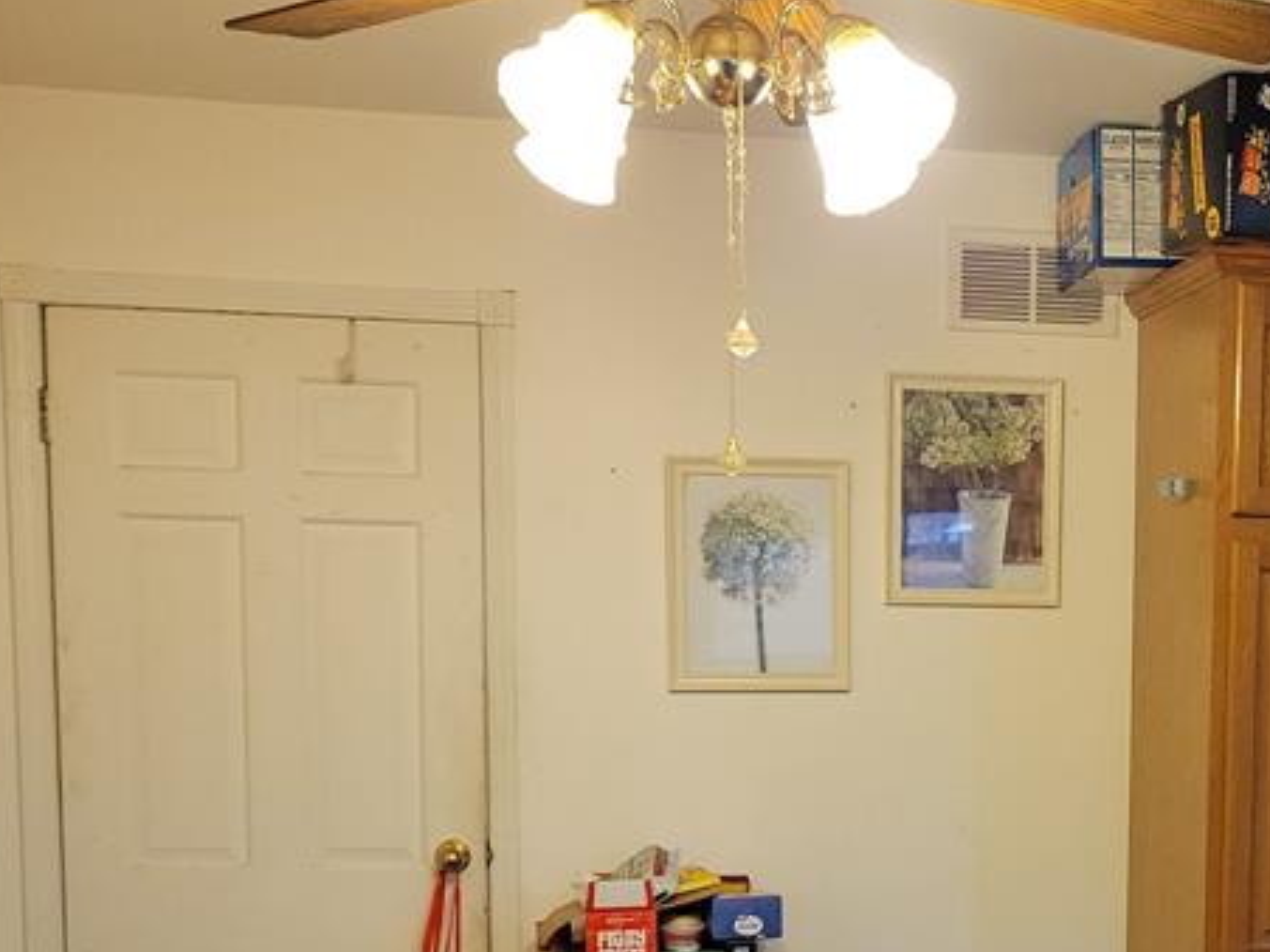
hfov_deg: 31.5
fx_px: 2164
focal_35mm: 59
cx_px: 1084
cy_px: 825
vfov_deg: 24.2
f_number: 1.8
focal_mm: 5.4
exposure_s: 1/60
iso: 200
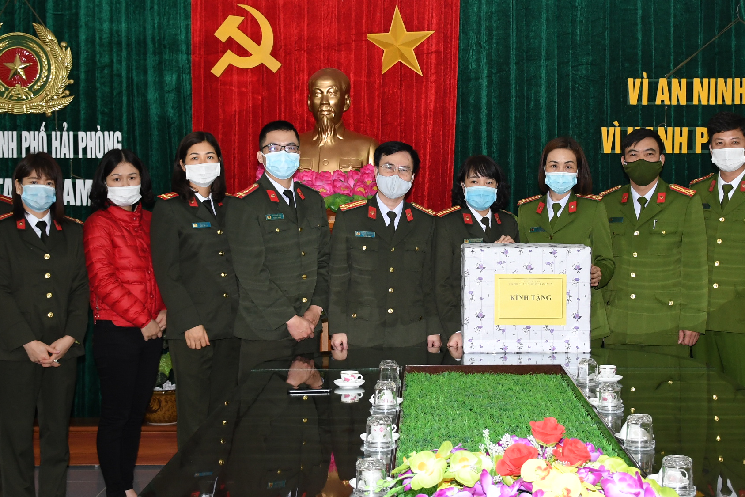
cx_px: 455
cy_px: 209
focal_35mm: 67
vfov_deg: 20.4
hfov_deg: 30.1
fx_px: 1383
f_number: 5
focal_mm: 27
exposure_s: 1/200
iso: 800
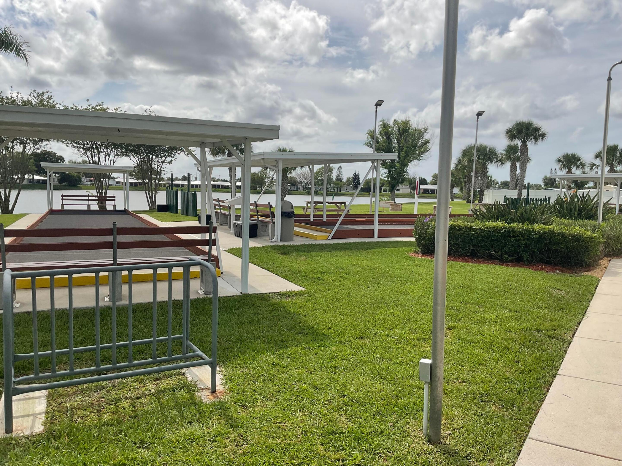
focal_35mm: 29
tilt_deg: -5.9
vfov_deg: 48.2
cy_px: 233
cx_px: 311
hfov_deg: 61.7
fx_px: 521
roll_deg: -1.5
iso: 20
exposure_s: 1/3788
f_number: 1.8
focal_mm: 3
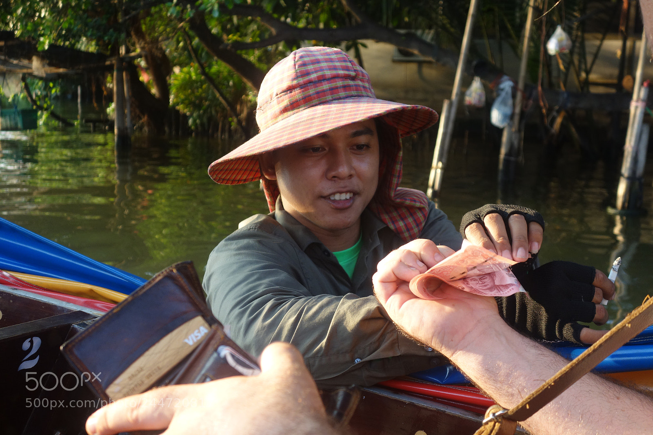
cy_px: 218
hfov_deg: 39.6
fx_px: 907
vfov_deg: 27.0
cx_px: 326
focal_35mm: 50
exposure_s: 1/250
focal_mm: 18.45
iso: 320
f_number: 3.5
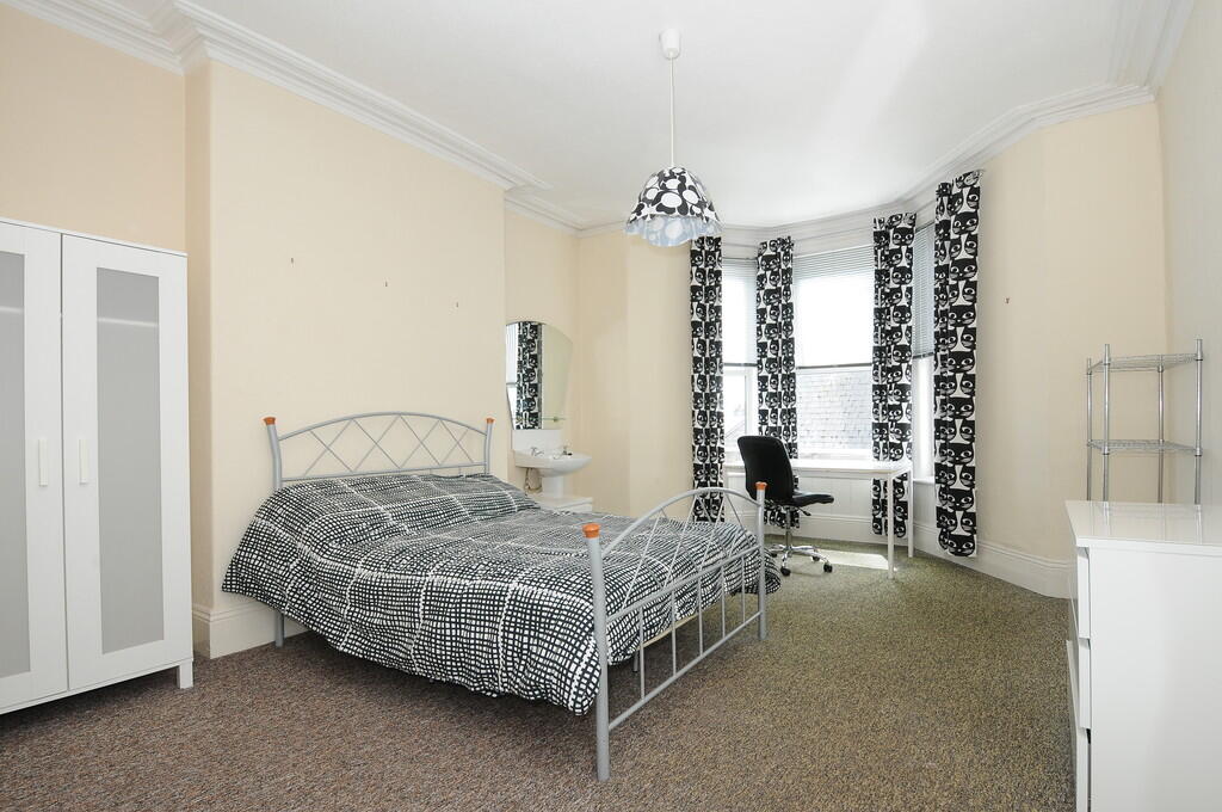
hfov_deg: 95.1
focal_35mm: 16
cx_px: 611
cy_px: 406
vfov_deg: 71.9
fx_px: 559
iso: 400
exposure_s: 1/40
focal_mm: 11
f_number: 8
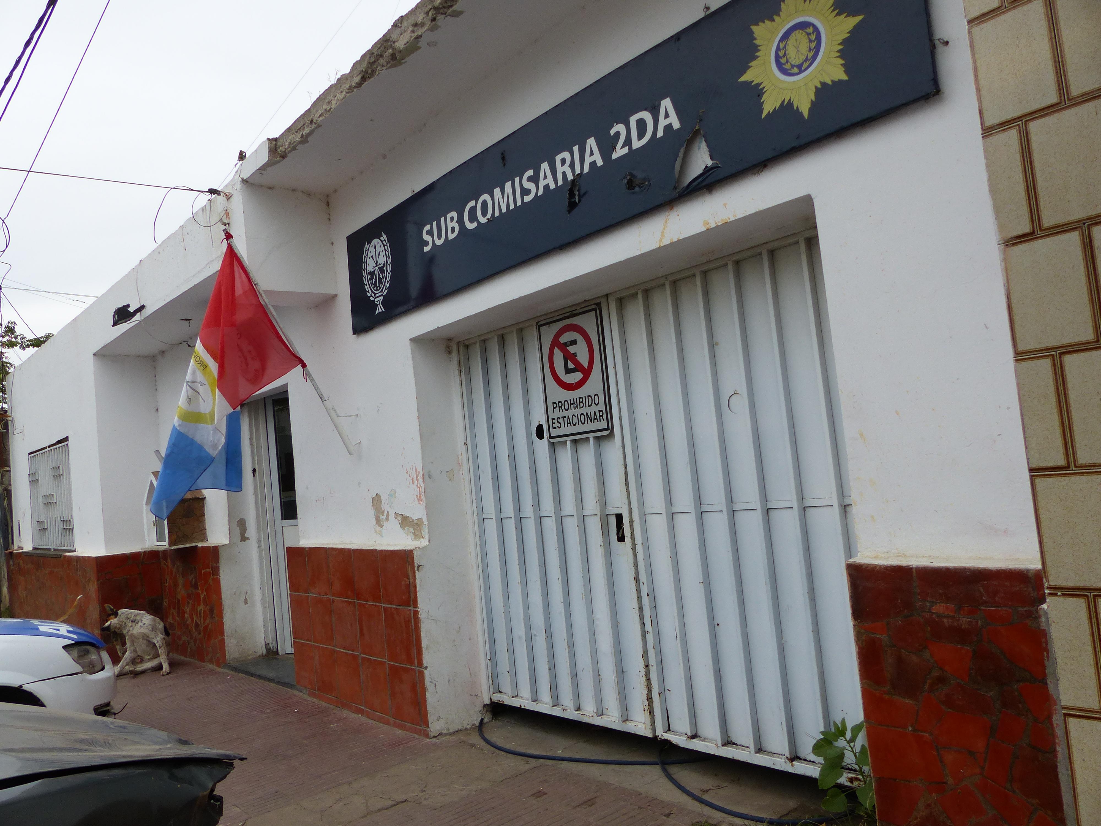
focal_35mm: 25
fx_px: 795
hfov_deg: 69.4
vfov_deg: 54.9
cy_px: 413
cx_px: 550
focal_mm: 4.5
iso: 100
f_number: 4
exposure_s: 1/400
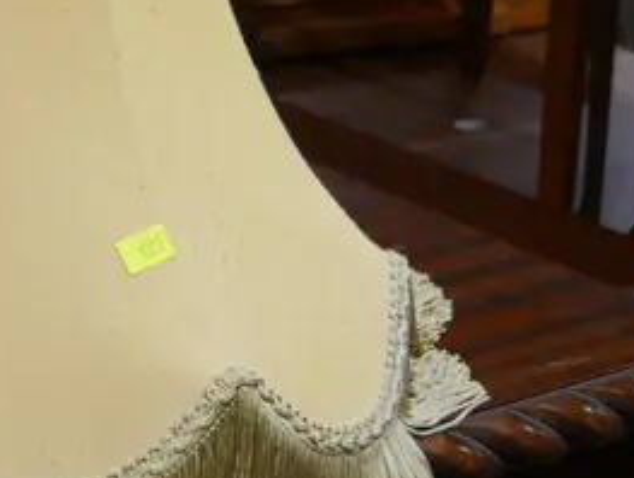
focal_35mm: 109
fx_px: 1999
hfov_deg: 16.0
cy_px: -161
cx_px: -412
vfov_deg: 13.1
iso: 200
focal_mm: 14
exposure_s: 1/80
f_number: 3.5
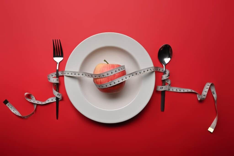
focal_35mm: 30
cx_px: 117
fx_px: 192
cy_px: 78
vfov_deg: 44.3
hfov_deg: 62.8
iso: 320
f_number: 11
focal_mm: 29.5
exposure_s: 1/30
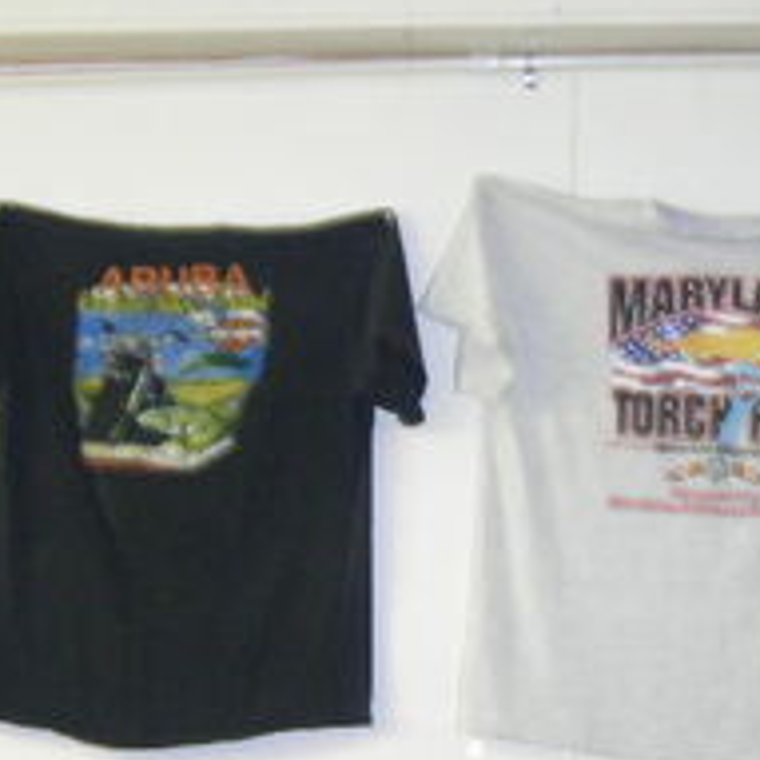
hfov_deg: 17.0
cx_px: 211
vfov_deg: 17.1
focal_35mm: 102
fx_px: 2534
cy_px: 414
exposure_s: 1/2.6
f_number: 3.6
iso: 200
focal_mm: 9.1
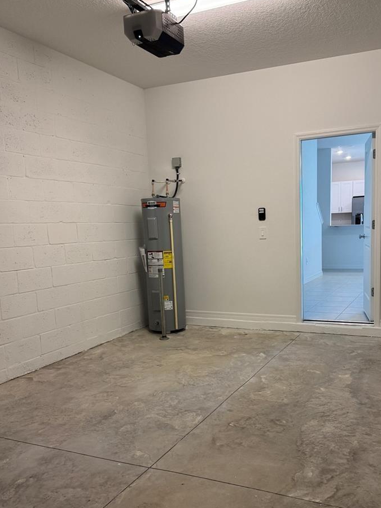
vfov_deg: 56.6
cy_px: 288
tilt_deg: -7.9
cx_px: 226
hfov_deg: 44.0
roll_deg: +2.1
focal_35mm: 32
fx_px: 470
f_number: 1.78
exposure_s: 1/120
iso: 200
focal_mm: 6.76
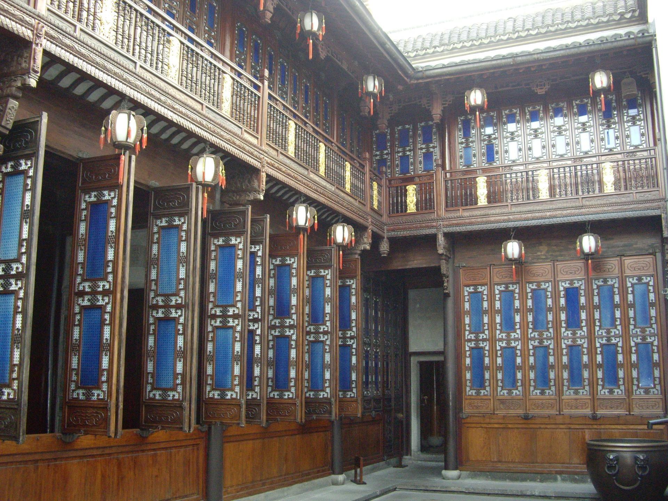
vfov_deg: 37.7
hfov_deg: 49.0
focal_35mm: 38
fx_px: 733
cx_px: 334
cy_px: 250
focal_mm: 7.9
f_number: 2.8
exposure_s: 1/40
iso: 400
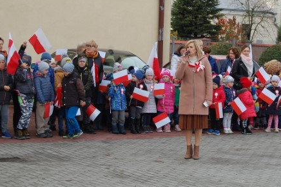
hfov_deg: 19.4
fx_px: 817
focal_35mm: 105
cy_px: 66
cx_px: 190
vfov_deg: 13.0
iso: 200
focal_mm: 45
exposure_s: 1/200
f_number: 7.1
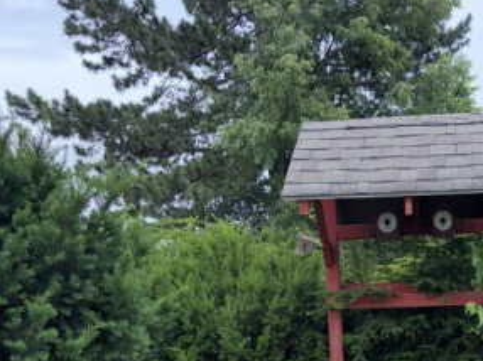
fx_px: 781
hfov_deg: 33.2
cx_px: 399
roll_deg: +2.2
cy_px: 381
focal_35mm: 56
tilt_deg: -7.8
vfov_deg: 24.6
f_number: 1.78
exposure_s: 1/1522
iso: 50
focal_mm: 6.76
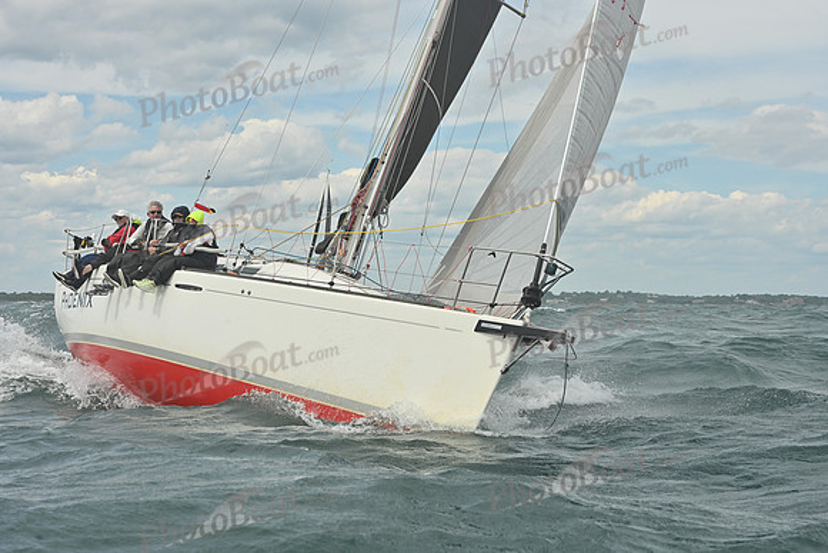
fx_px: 1725
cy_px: 276
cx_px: 414
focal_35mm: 75
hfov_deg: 27.0
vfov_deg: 18.2
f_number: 11
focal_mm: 75
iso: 320
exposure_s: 1/1250
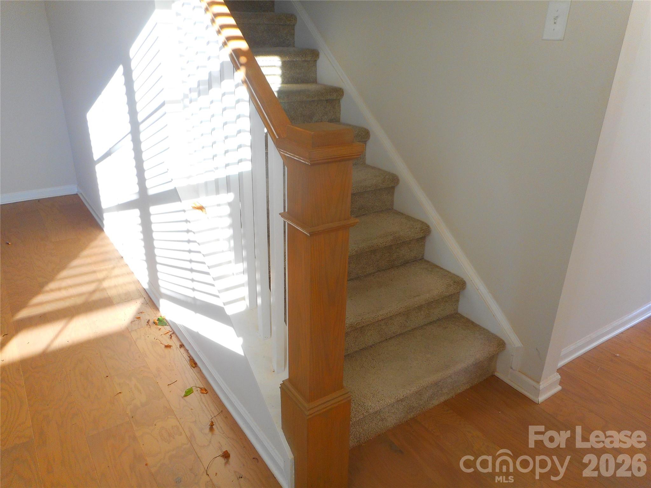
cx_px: 326
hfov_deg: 69.4
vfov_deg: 54.9
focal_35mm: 25
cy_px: 244
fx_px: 470
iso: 80
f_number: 3.7
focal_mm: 4.5
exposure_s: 1/30
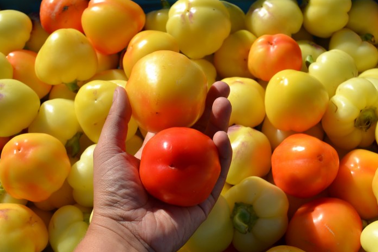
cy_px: 136
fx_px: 472
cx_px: 182
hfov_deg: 43.6
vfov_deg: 29.9
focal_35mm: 45
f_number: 8
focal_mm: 26
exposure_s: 1/320
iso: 100
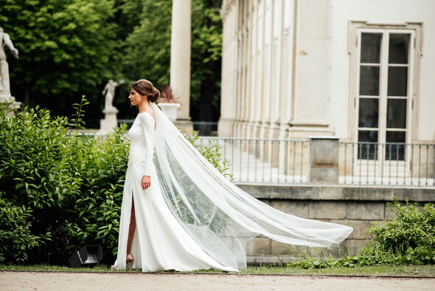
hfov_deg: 23.9
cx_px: 218
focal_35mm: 85
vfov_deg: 16.1
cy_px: 146
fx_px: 1028
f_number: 2.5
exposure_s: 1/1600
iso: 250
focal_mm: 85
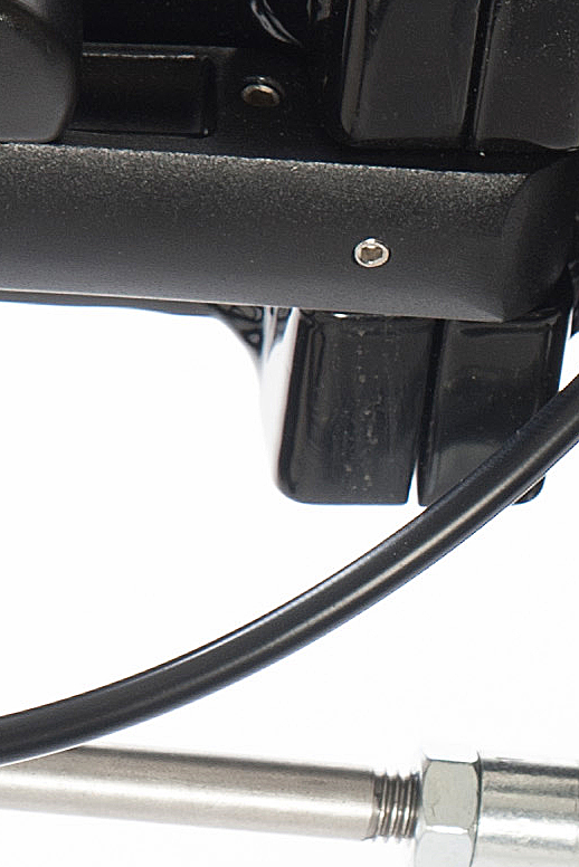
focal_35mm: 504
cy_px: 987
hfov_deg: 2.7
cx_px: 950
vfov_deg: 4.1
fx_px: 12147
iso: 200
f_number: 10
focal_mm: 92
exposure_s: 1/125
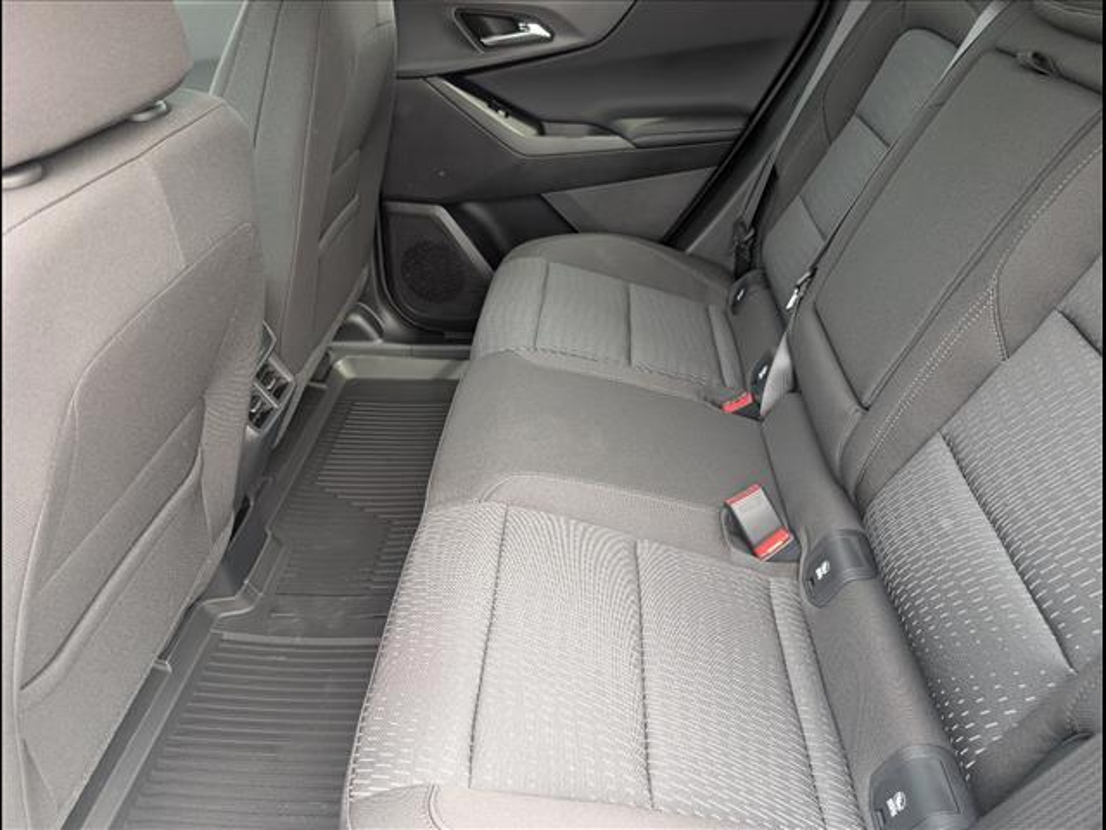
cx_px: 553
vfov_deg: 56.8
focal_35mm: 24
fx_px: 767
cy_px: 415
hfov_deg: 71.6
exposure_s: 1/286
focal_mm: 6.9
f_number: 1.68
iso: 482
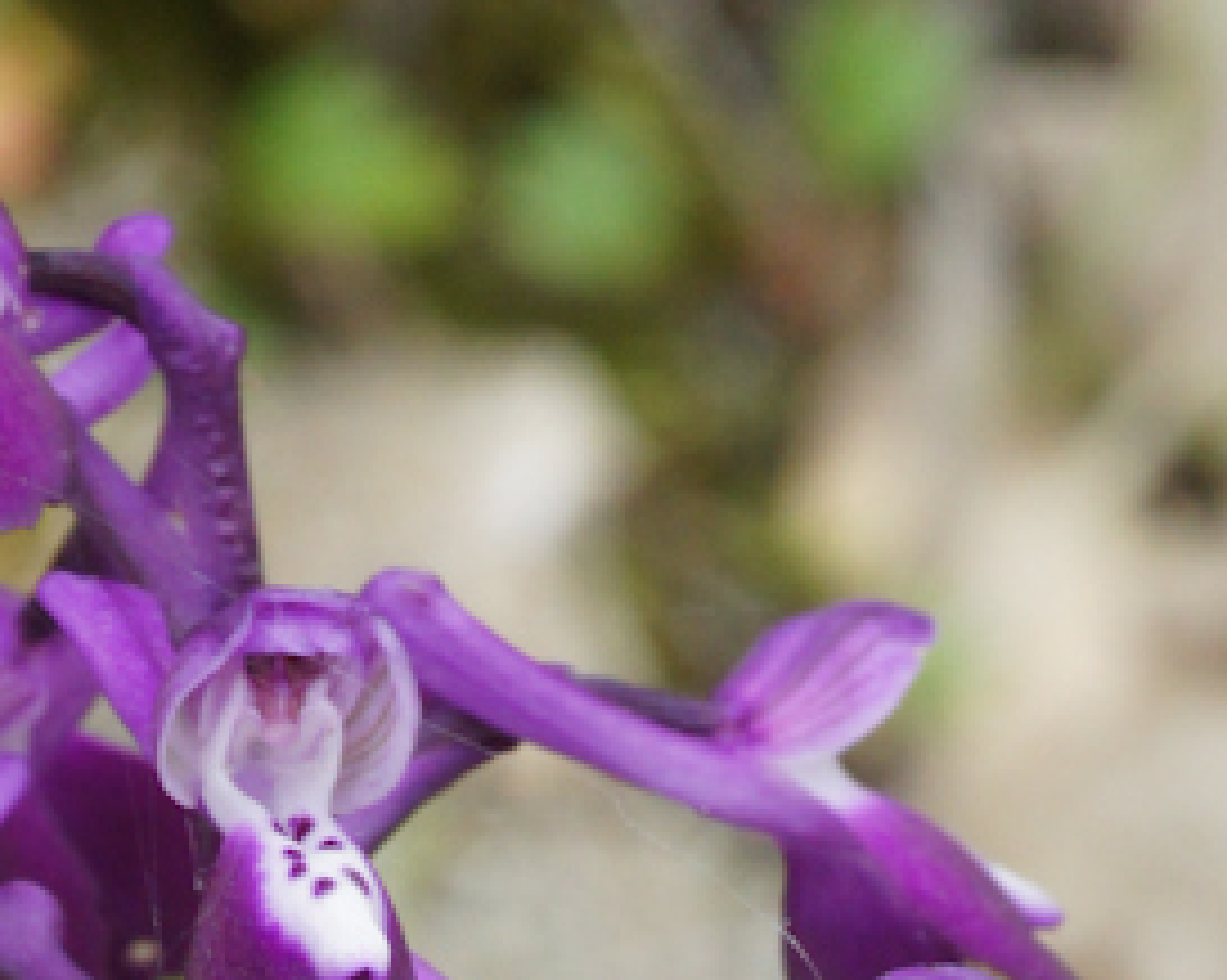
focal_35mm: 371
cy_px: 1731
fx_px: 13463
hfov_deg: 5.2
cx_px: 360
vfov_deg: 4.1
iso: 1600
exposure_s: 1/160
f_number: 16
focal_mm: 90
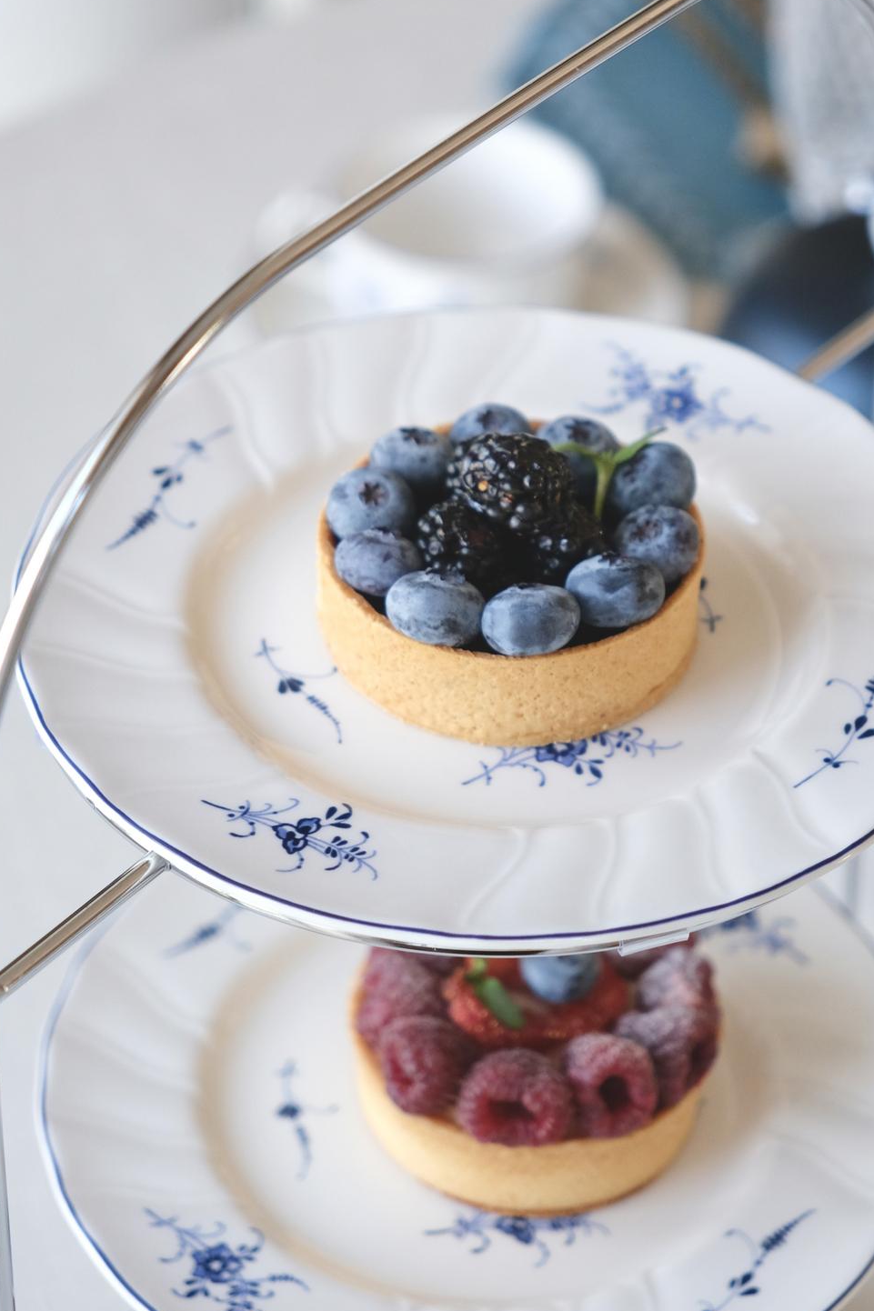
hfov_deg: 13.2
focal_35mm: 104
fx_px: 3788
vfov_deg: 19.6
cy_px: 561
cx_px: 522
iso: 1000
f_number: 2.8
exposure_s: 1/150
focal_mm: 50
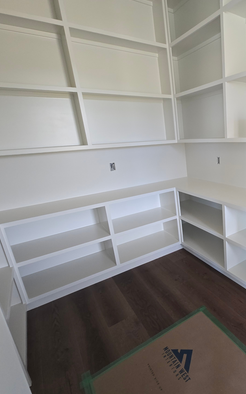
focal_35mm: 19
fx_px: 204
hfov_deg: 55.0
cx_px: 216
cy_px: 199
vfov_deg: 88.0
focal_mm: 2.2
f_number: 2.2
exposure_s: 1/60
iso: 160
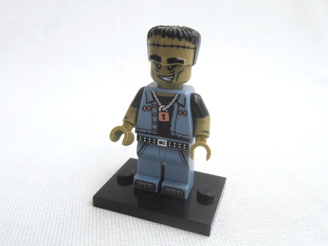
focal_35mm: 37
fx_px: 351
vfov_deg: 38.7
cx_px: 164
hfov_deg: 50.1
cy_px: 123
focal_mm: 6.61
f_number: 3.9
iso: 80
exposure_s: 1/100
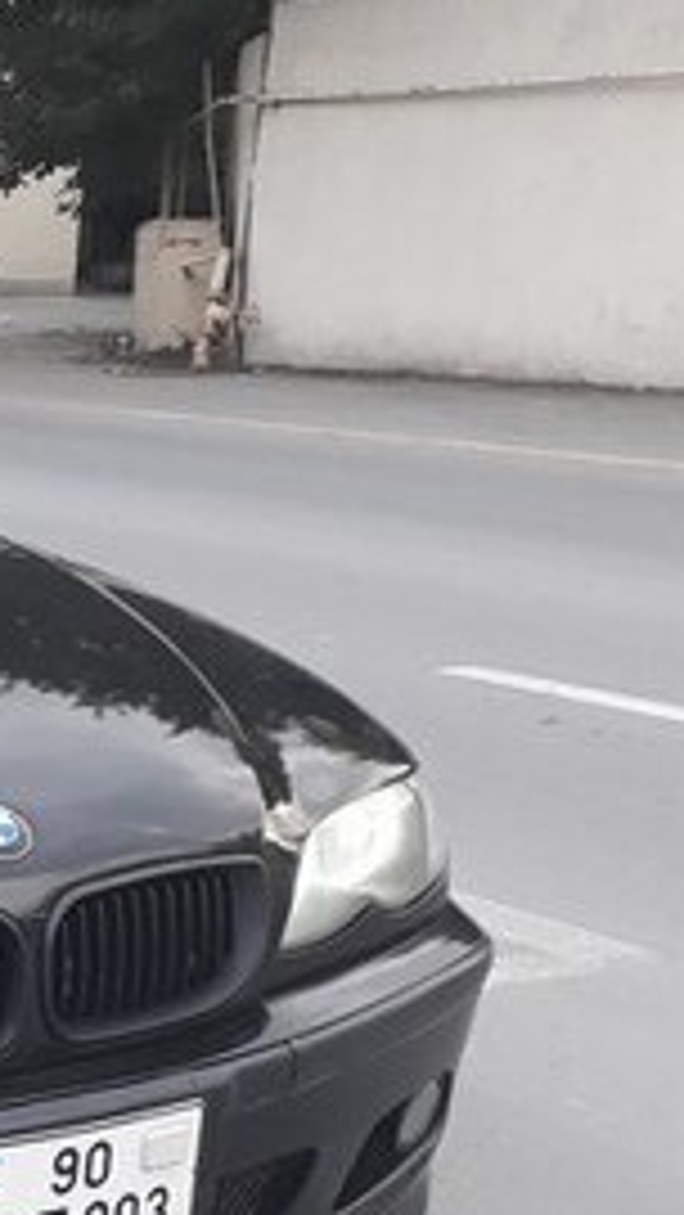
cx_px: -558
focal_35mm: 72
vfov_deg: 28.7
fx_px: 2320
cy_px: 965
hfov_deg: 14.6
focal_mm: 3.6
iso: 80
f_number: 1.9
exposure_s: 1/100
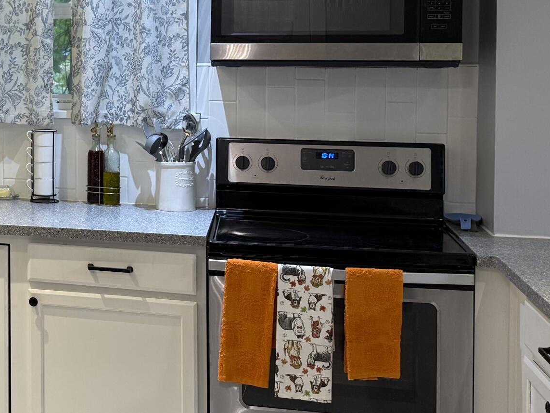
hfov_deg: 27.9
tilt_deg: -1.6
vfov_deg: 22.9
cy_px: 79
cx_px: -62
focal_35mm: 63
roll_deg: -0.3
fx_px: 1001
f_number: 1.78
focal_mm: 6.76
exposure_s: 1/60
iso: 160
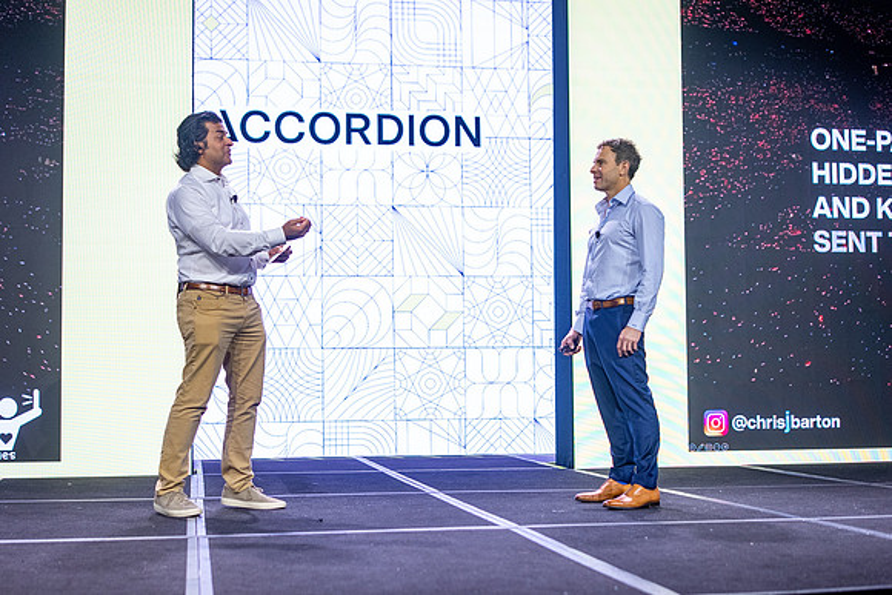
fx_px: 1363
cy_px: 298
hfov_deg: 36.2
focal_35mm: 55
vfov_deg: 24.6
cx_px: 446
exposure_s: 1/100
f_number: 2.8
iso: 1000
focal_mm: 55
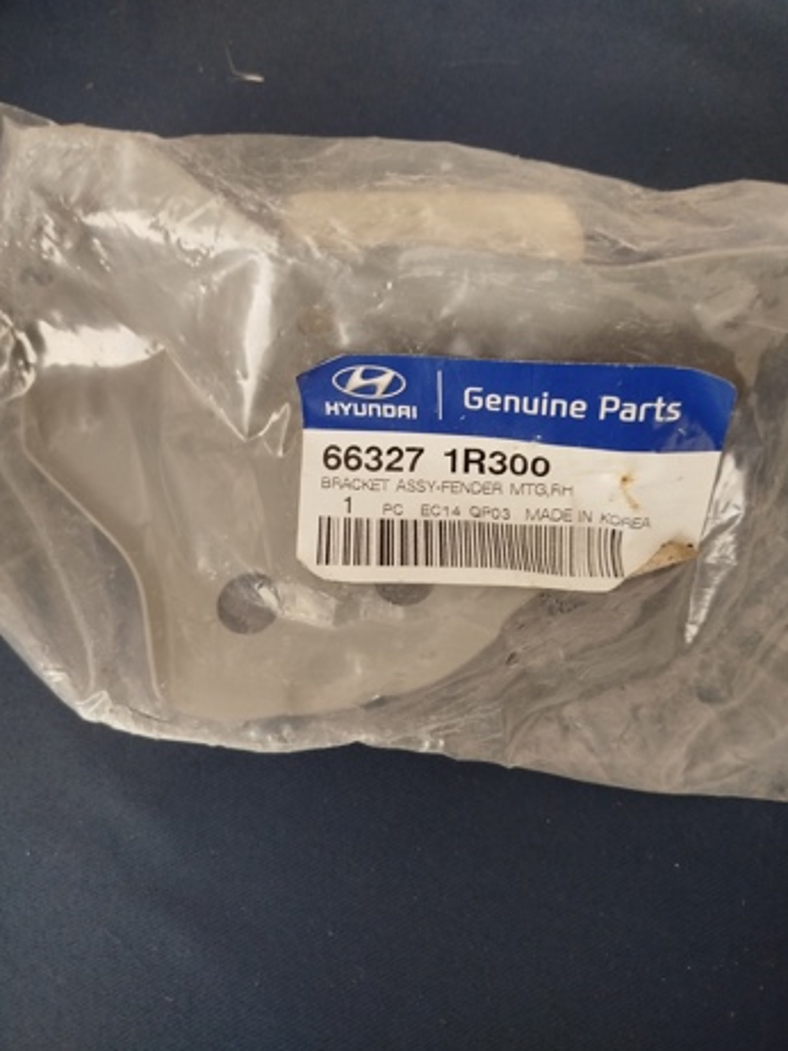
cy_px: 515
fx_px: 758
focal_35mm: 25
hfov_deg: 54.9
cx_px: 383
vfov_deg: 69.4
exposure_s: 1/20
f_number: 1.7
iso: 500
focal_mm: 5.31
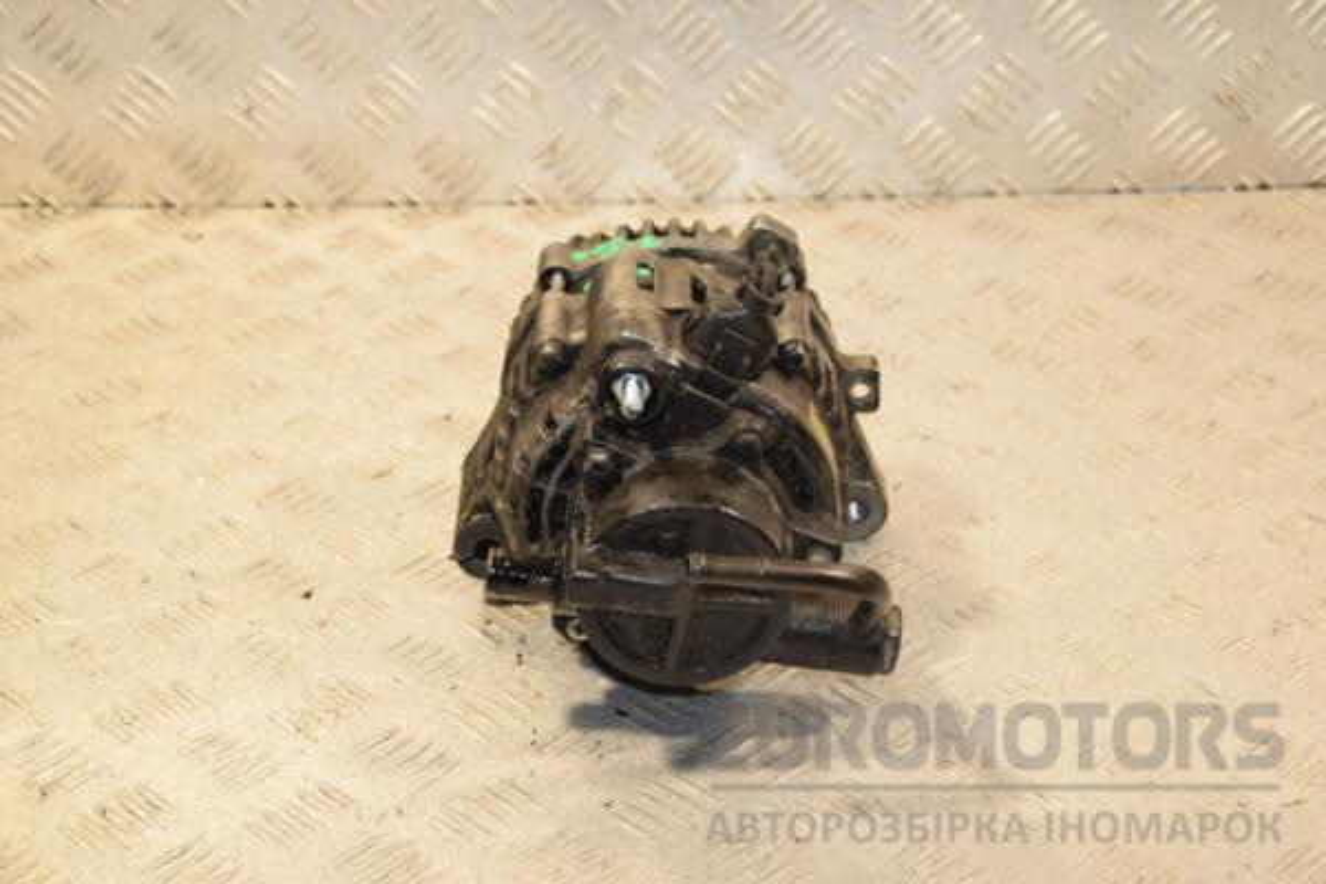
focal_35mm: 75
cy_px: 442
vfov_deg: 18.2
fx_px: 2762
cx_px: 663
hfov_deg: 27.0
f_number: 6.3
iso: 800
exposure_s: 1/200
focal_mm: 50
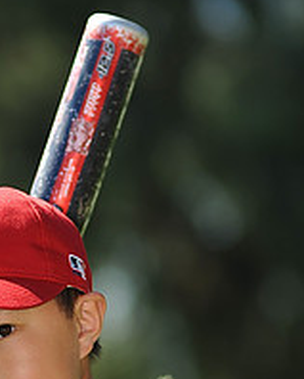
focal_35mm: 494
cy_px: 456
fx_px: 5543
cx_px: -19
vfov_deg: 3.9
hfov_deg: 3.1
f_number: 4.5
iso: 200
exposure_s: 1/800
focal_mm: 180
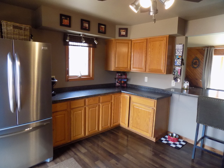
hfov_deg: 73.9
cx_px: 112
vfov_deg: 58.9
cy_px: 84
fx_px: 149
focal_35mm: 23
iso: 360
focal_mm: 4
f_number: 3.1
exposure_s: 1/30
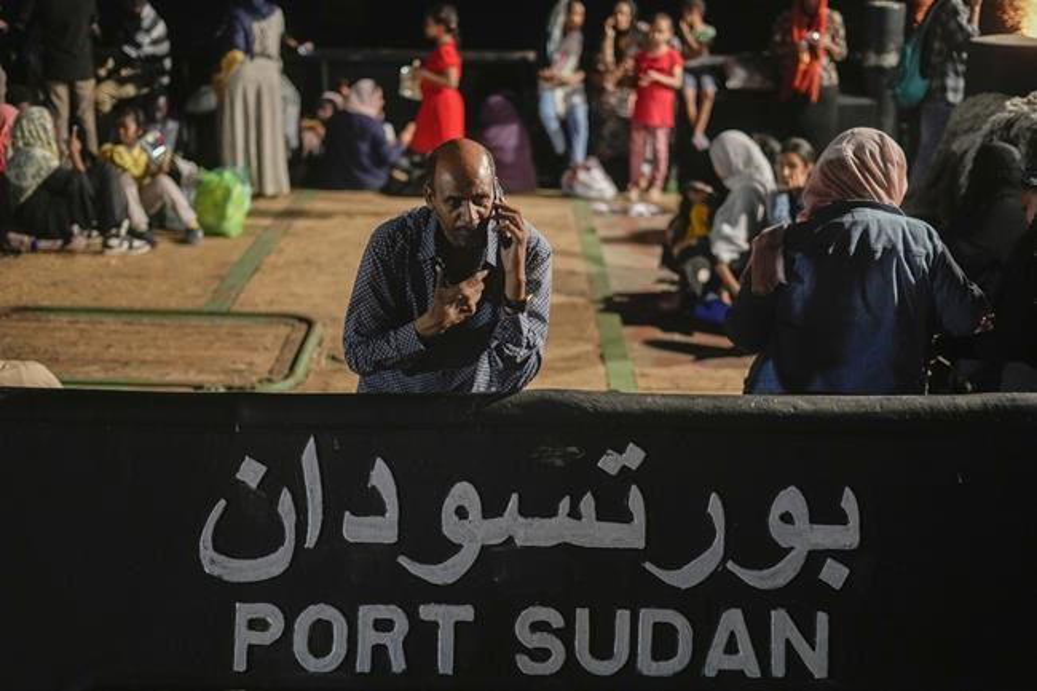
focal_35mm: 50
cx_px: 518
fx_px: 1440
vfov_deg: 27.0
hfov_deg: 39.6
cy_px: 346
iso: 2500
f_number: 1.8
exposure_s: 1/100
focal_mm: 50
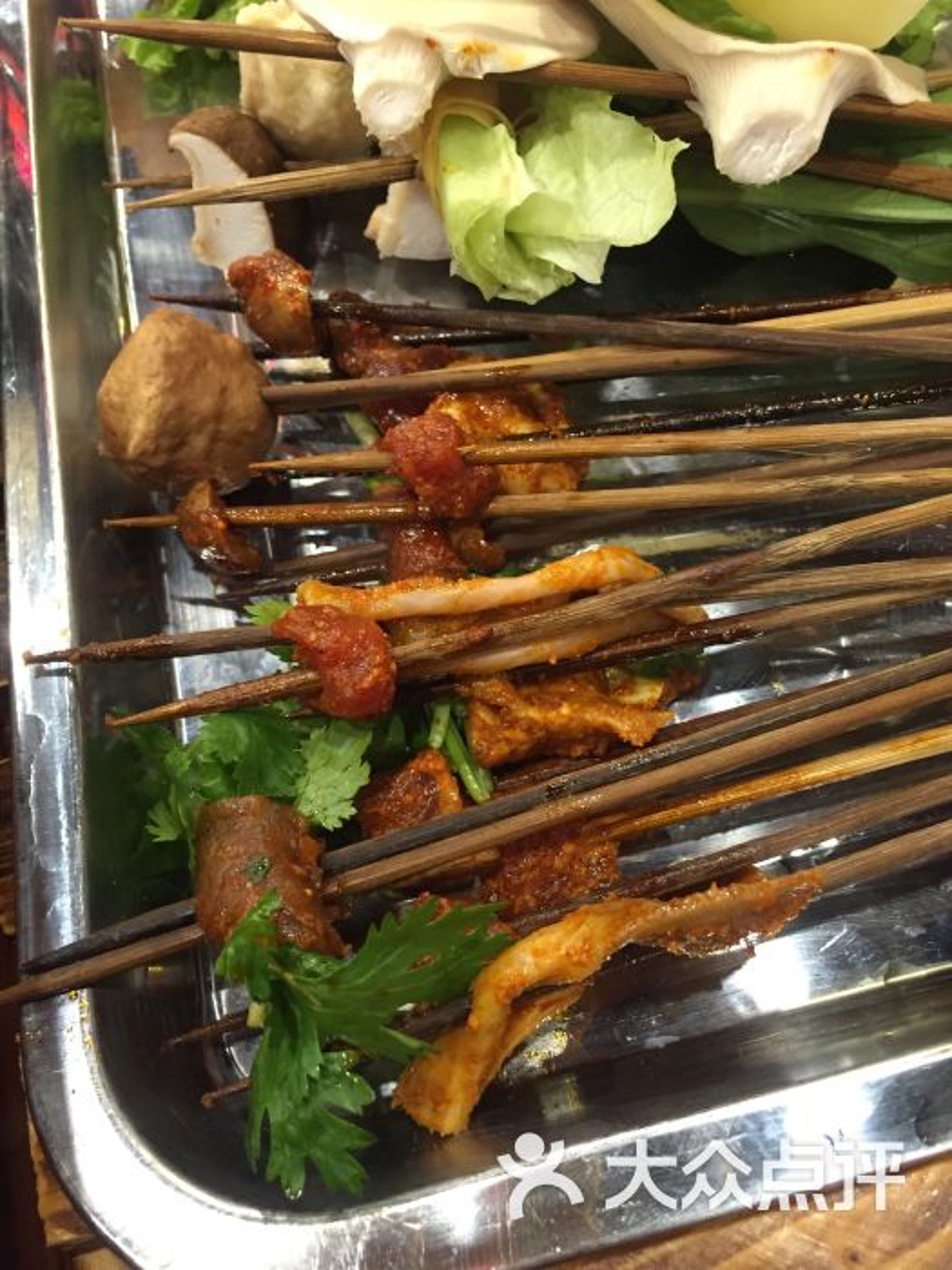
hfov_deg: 48.2
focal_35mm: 29
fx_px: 1063
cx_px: 476
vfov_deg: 61.7
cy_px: 635
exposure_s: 1/20
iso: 250
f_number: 2.2
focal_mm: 4.15
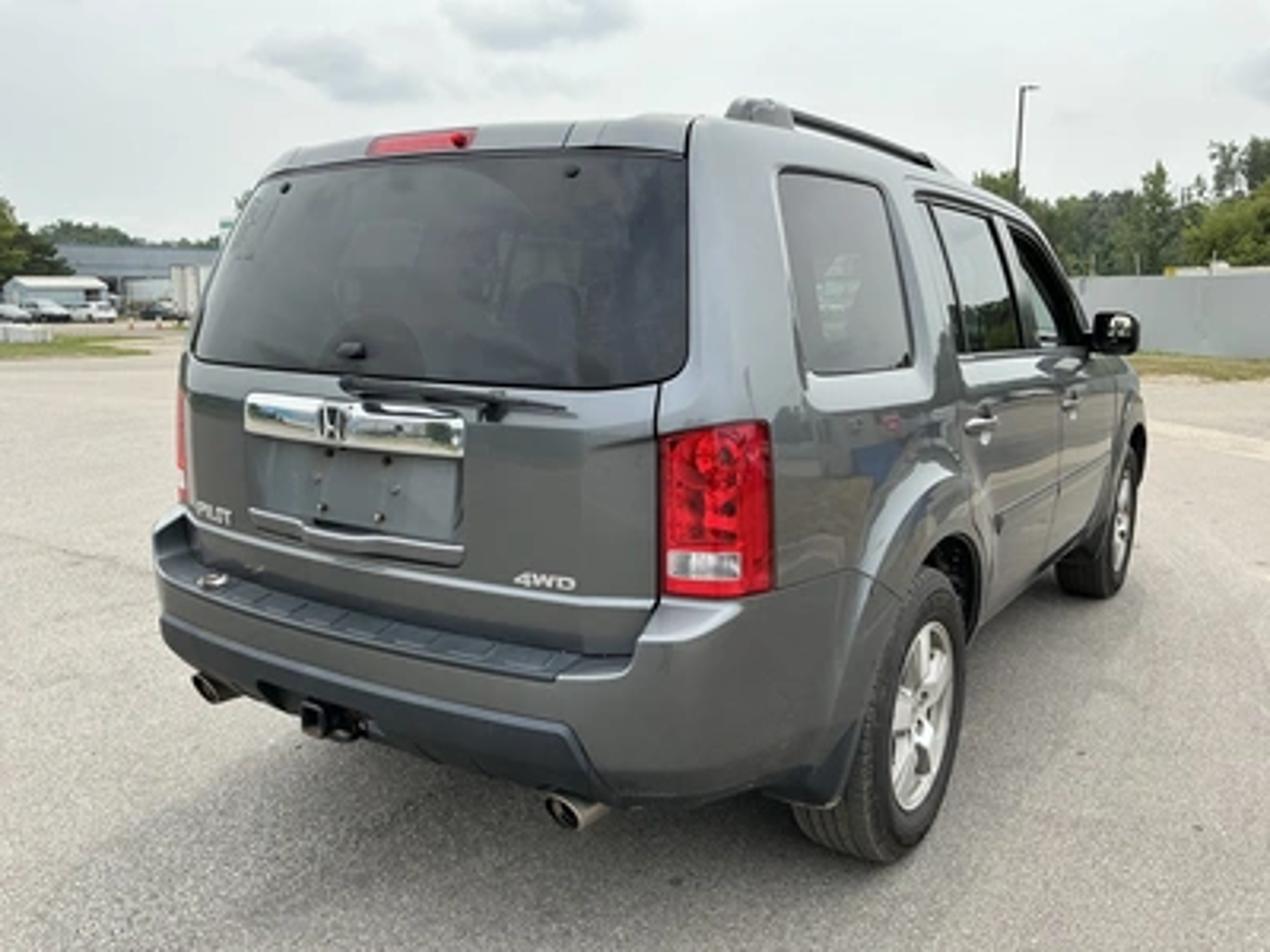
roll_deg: +1.1
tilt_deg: -7.4
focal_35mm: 28
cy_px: 476
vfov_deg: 49.7
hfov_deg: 63.4
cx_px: 635
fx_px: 1027
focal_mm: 3
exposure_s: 1/944
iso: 25
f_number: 1.8
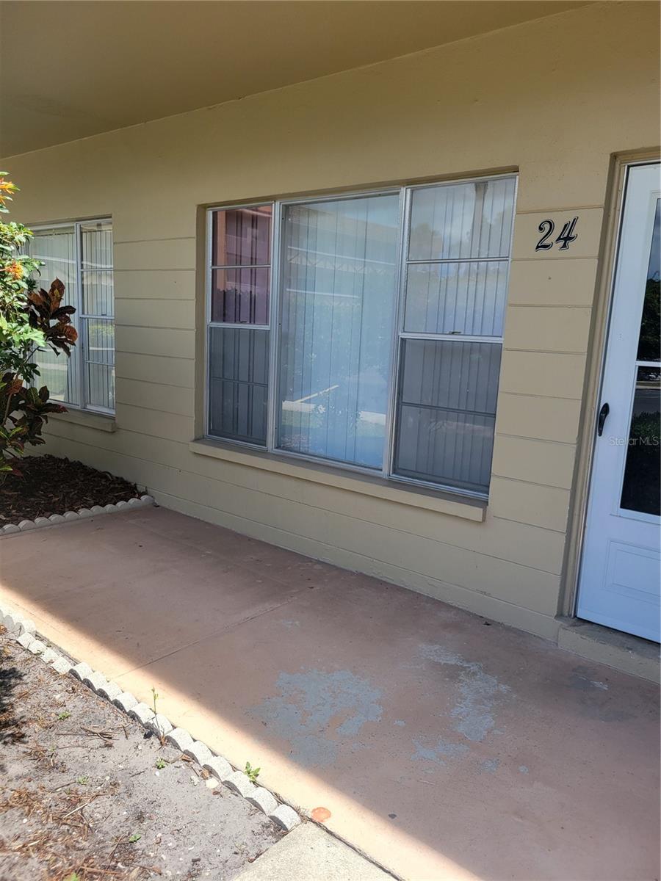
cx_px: 330
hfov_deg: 53.1
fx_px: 662
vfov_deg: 67.3
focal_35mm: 26
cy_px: 440
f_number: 1.8
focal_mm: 5.4
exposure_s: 1/927
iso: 40
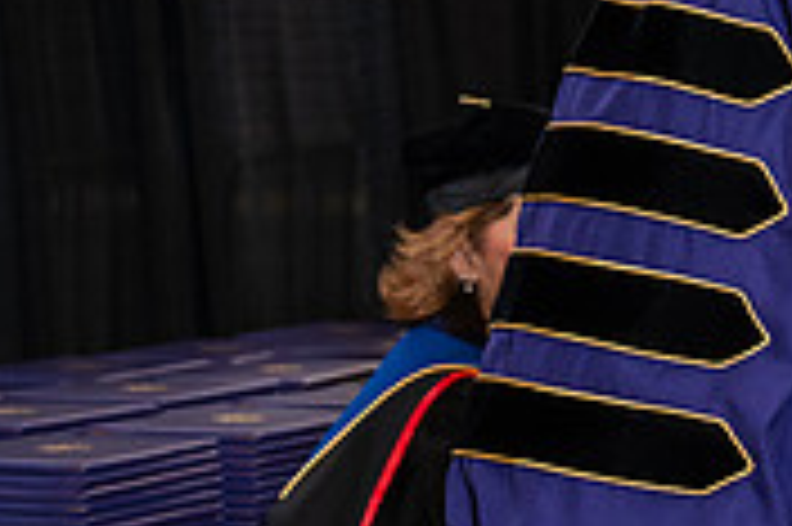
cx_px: 1148
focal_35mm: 218
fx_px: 4791
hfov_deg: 9.2
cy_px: 155
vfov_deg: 6.3
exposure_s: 1/200
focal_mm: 66
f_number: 4
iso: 1250
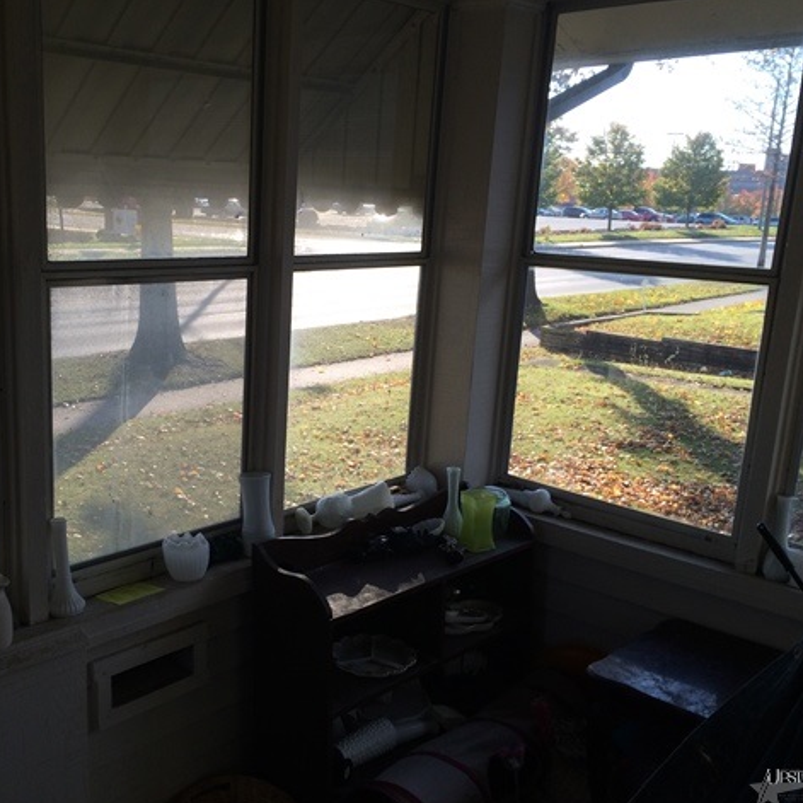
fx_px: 945
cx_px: 285
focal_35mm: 36
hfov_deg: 45.5
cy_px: 402
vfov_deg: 46.0
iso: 32
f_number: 2.2
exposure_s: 1/494
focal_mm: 4.12
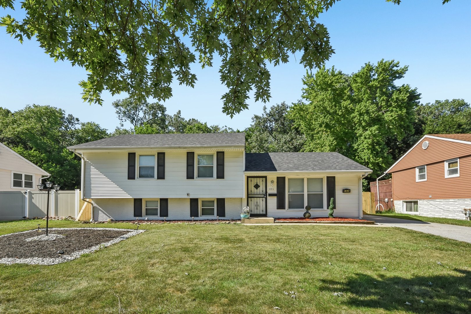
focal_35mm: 20
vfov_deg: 63.2
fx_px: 255
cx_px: 236
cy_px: 157
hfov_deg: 85.4
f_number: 8
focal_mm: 13
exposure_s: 1/800
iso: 400
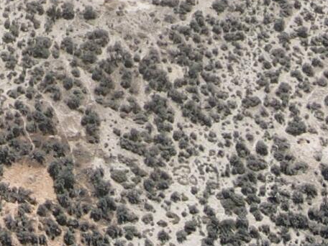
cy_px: -478
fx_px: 1497
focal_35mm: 158
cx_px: -96
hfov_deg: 12.1
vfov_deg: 8.1
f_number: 2.8
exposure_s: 1/500
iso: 100
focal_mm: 4.5
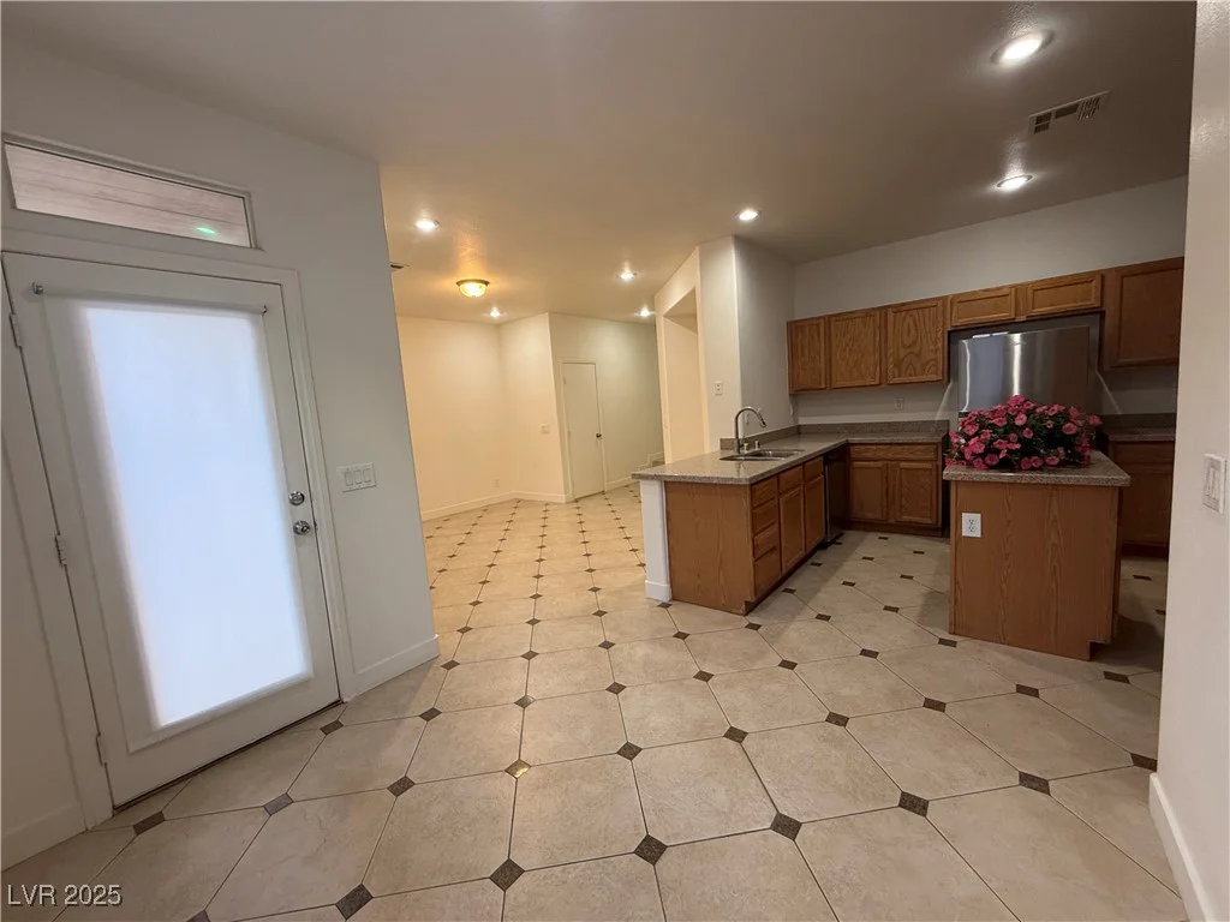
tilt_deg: -6.6
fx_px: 497
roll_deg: +4.5
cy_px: 461
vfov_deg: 85.7
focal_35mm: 14
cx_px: 615
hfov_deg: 102.1
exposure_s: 1/120
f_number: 2.2
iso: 320
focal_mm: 2.22
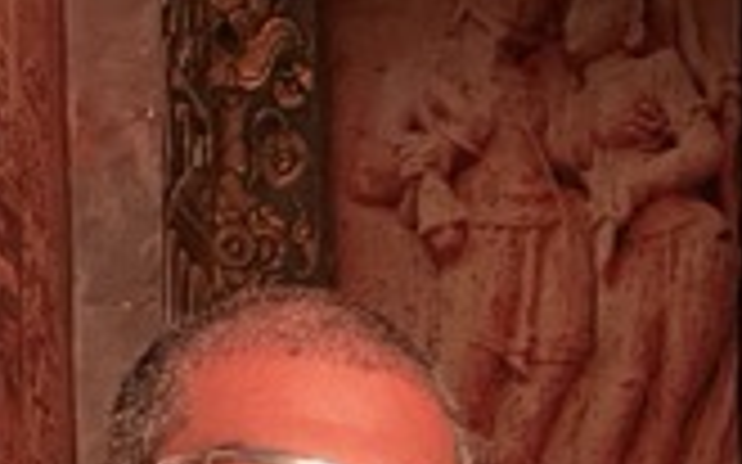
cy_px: 1068
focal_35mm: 107
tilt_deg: -6.1
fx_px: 2163
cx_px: 958
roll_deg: -0.6
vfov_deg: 10.7
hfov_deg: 18.2
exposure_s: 1/25
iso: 640
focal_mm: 5.1
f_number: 1.6
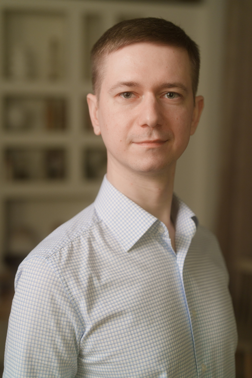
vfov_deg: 39.6
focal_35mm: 50
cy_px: 189
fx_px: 525
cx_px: 126
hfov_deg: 27.0
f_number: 2.2
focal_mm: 50
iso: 1000
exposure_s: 1/160
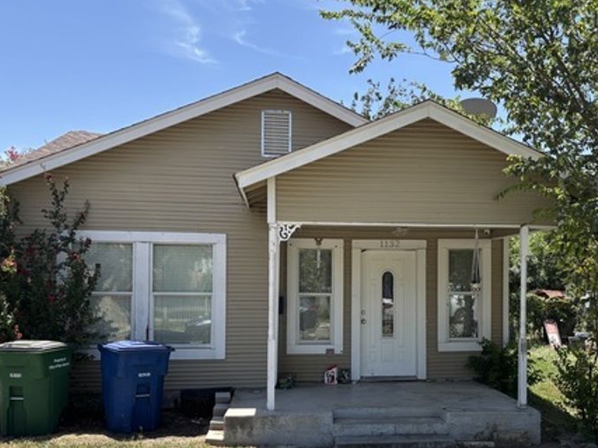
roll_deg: +0.2
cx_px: 368
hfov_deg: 47.5
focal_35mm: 39
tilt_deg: -1.1
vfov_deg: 36.6
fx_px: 674
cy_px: 277
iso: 50
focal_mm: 5.96
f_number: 1.6
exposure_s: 1/1642
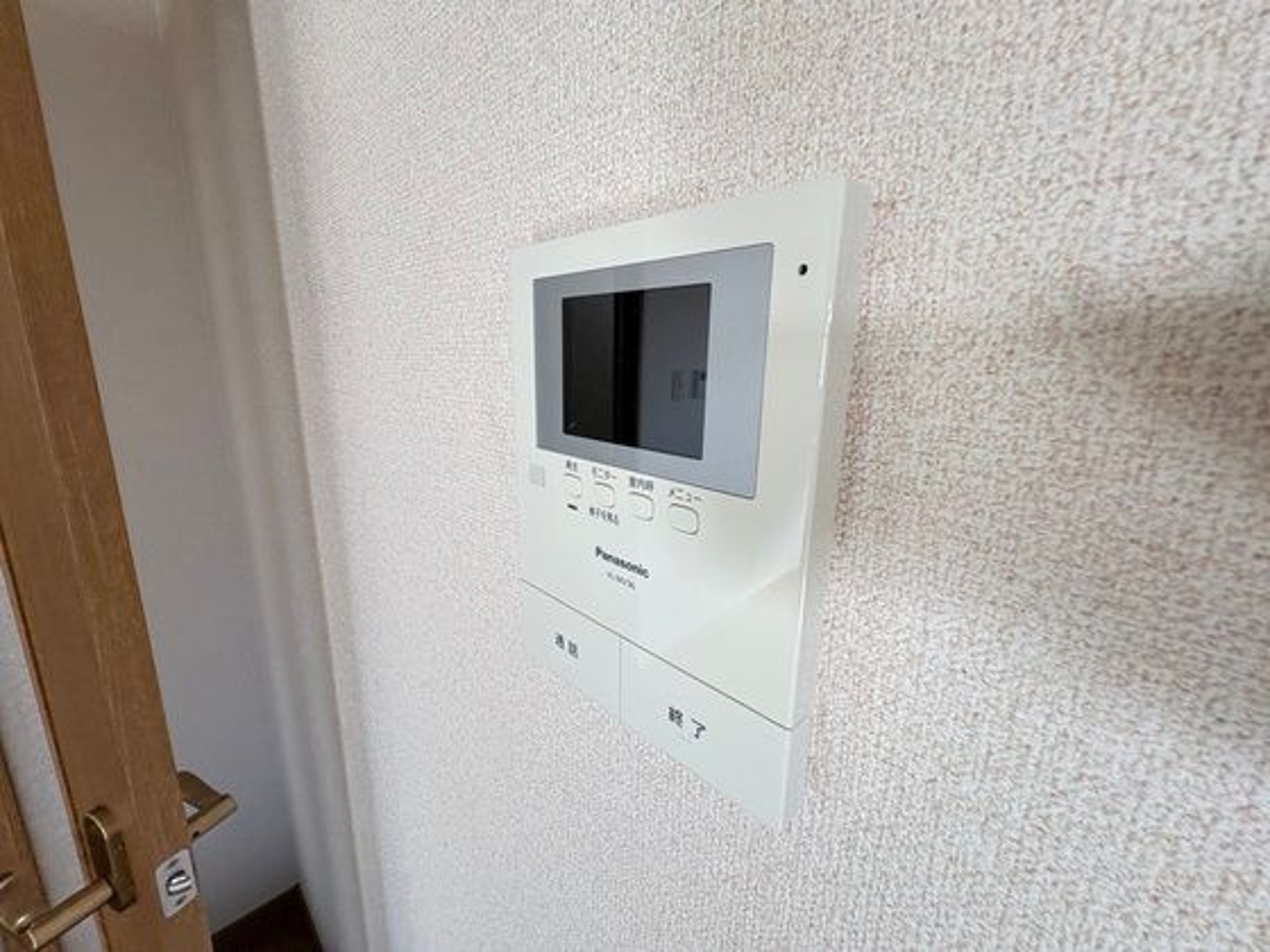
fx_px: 514
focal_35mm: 14
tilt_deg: -12.5
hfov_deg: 102.1
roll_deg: -3.5
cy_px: 476
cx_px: 635
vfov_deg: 85.7
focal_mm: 2.22
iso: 160
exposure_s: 1/120
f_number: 2.2
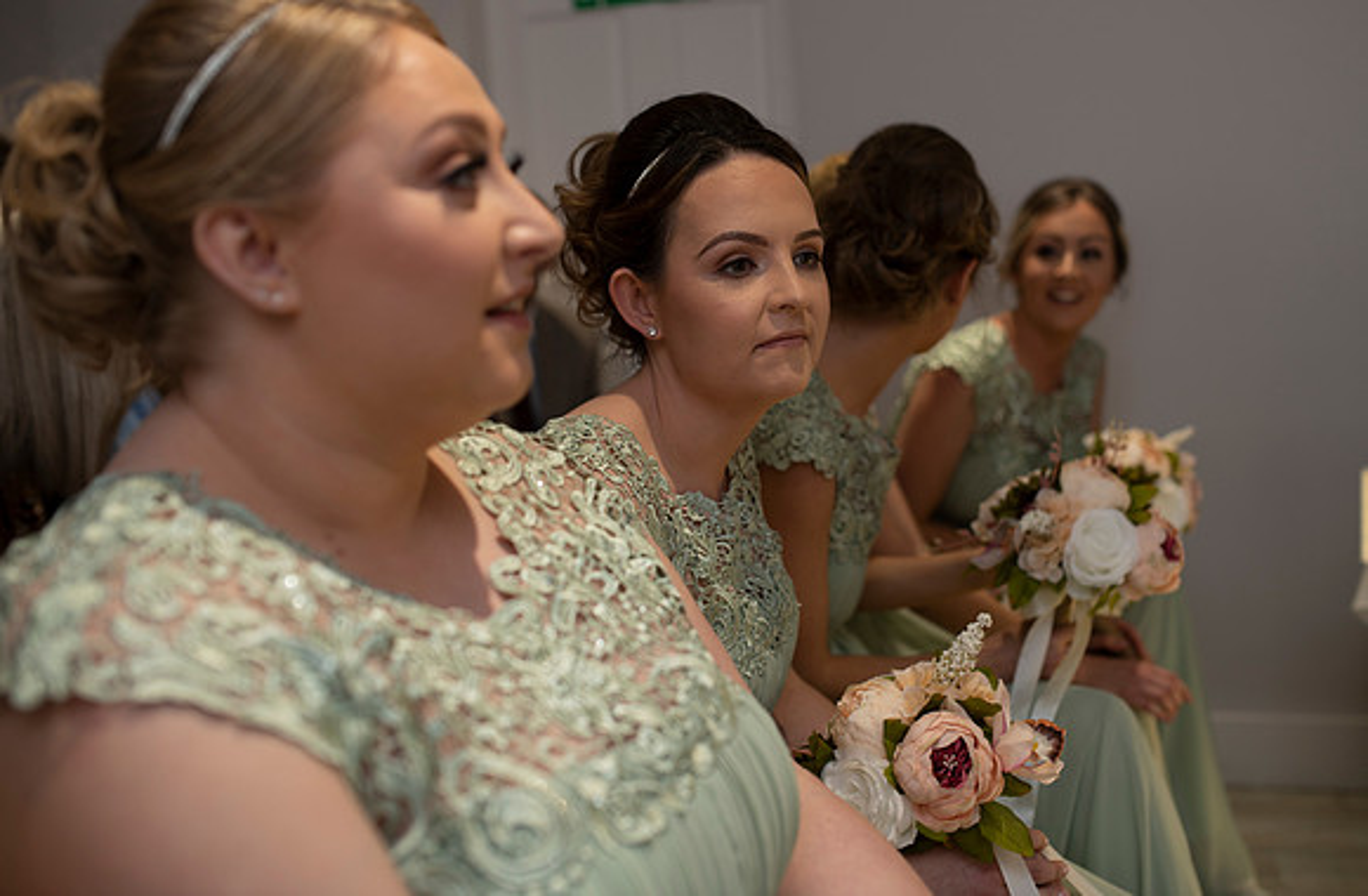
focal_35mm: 41
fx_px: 1531
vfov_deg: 32.6
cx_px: 788
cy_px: 372
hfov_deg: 48.0
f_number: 2.5
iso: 200
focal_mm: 35
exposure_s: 1/100
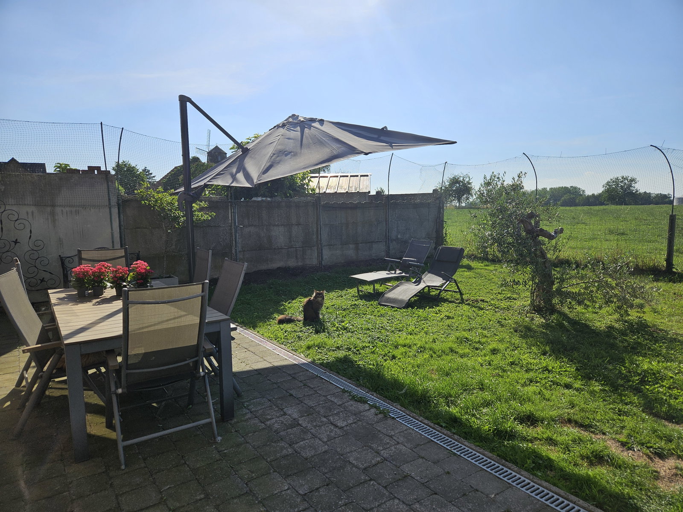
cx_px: 342
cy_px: 256
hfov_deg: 73.9
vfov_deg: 58.9
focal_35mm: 23
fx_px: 454
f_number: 1.8
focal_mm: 5.4
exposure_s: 1/3194
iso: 25
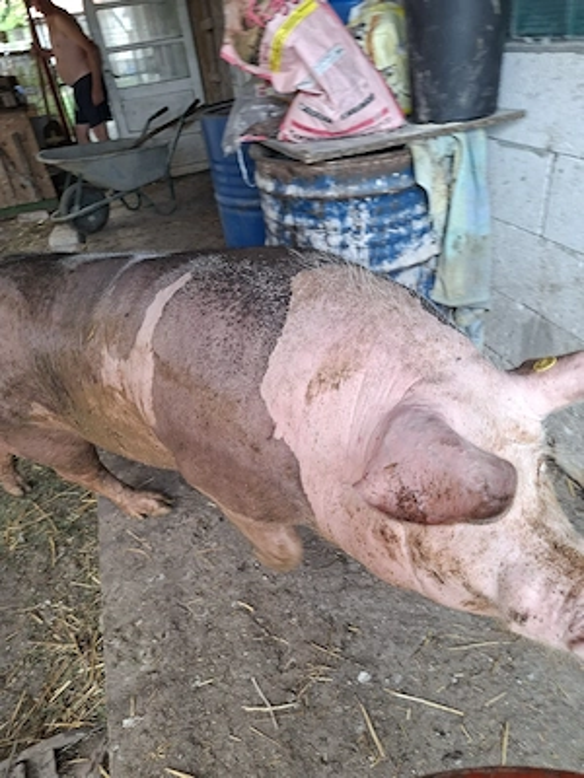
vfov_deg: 73.9
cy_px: 389
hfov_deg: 58.9
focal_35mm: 23
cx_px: 292
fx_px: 517
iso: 80
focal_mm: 5.54
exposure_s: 1/100
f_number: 1.8
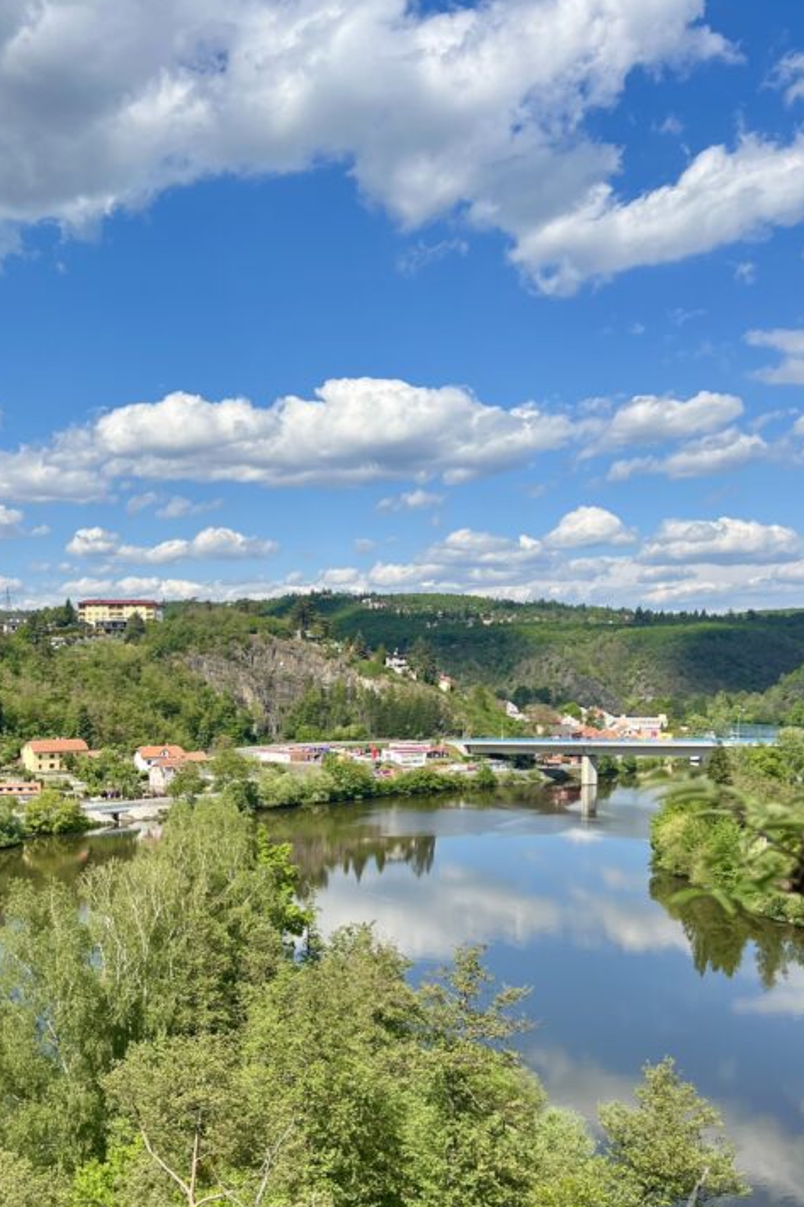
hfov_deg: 33.9
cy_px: 743
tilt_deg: -3.5
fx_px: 1307
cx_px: 277
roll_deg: +0.0
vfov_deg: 49.2
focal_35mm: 39
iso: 50
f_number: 1.5
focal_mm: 5.7
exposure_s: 1/5319
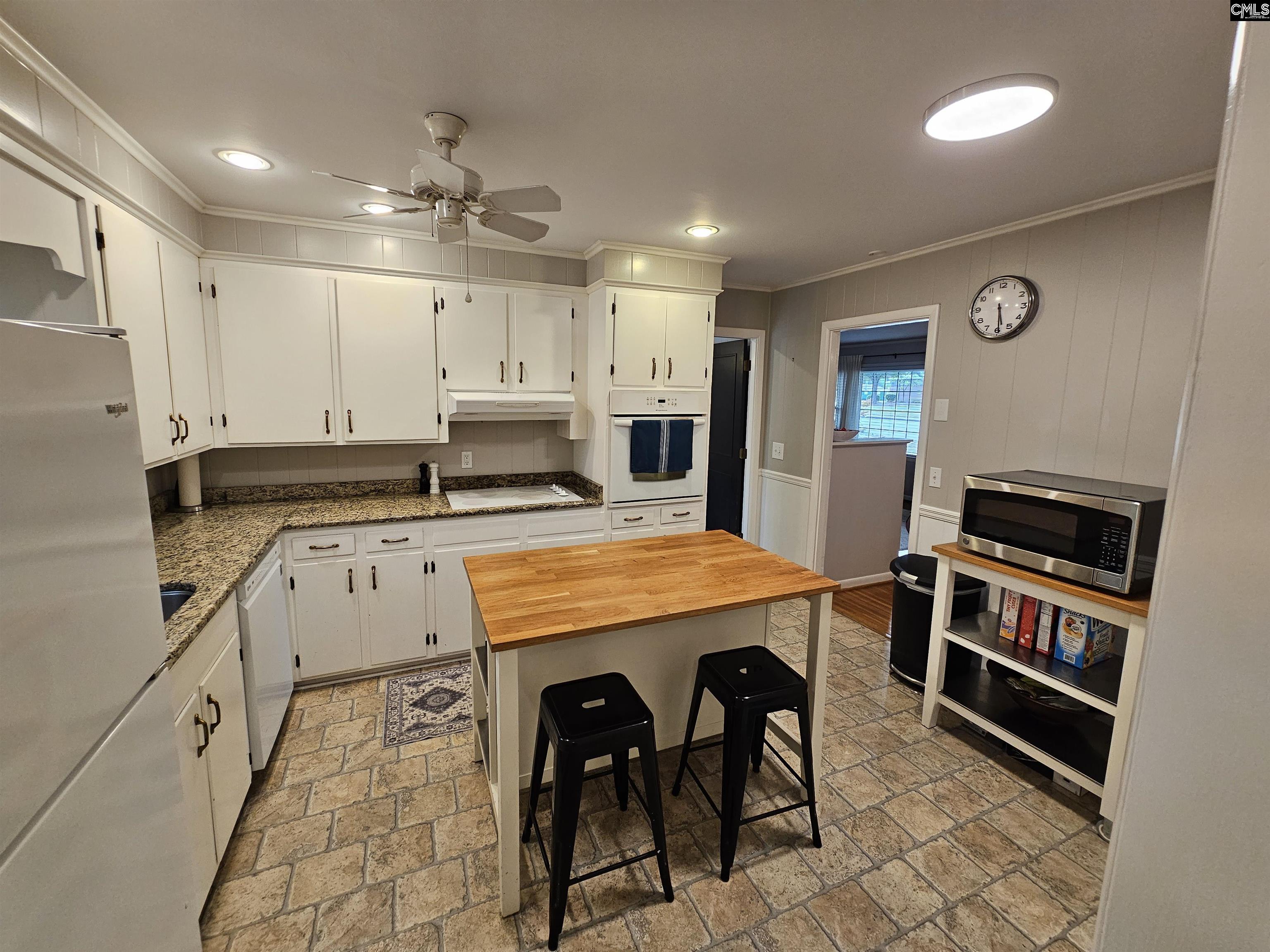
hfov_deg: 106.2
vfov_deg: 89.9
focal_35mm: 13
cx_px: 635
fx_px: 477
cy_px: 476
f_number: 2.2
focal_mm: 2.2
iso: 200
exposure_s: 1/60
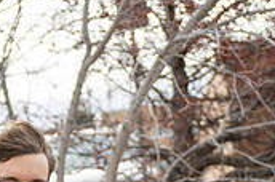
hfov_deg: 14.4
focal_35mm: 142
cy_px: 301
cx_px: 50
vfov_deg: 9.3
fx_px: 1083
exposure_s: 1/2000
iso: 400
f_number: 2.8
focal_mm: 42
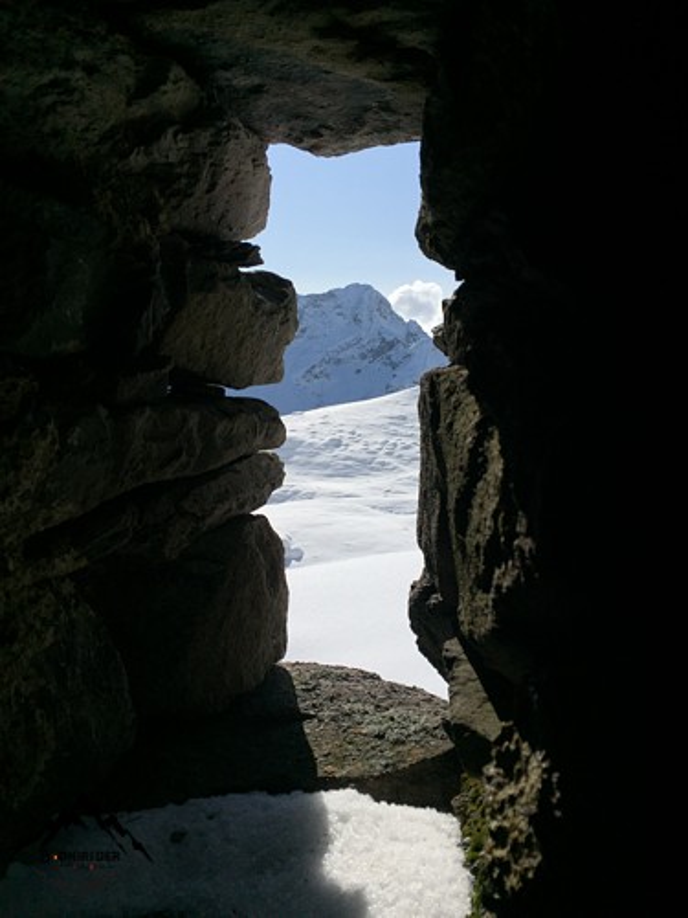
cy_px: 459
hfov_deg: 48.2
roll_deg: +0.0
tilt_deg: -5.0
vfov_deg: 61.7
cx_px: 344
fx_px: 769
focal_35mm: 29
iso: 32
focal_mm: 4.15
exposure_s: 1/7937
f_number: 2.2
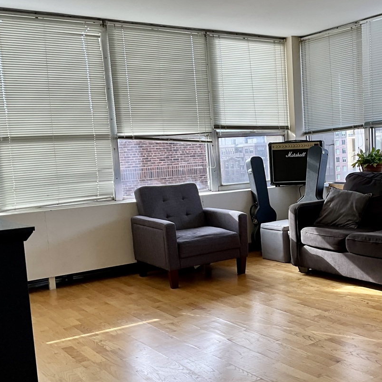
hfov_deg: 35.5
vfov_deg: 36.7
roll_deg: +1.7
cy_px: 224
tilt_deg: -7.4
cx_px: 308
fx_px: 574
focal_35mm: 46
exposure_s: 1/120
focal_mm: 3
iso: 16
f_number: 1.8
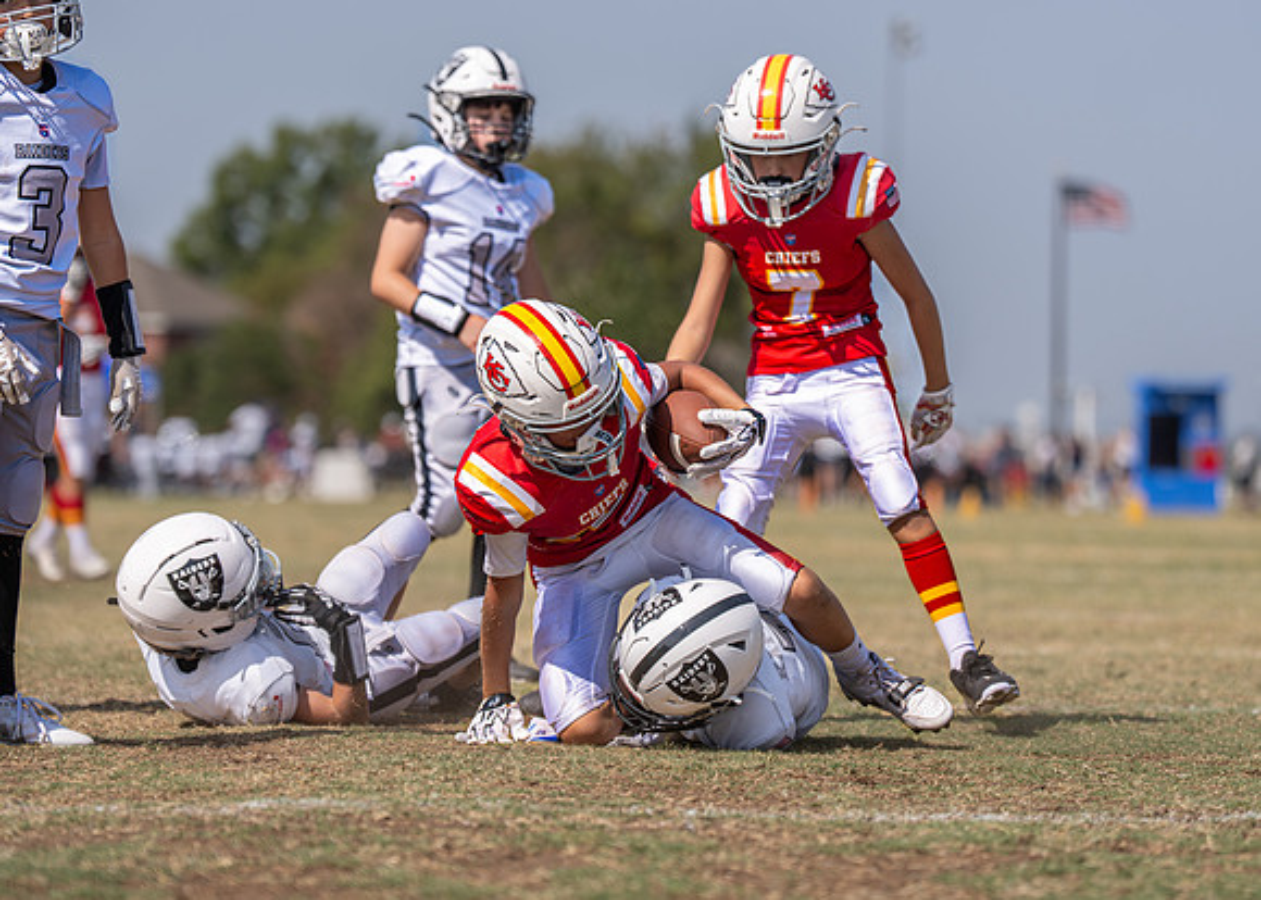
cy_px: 379
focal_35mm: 189
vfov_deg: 7.6
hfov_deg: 10.7
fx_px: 6752
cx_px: 582
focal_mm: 135
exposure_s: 1/3200
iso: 100
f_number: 2.8
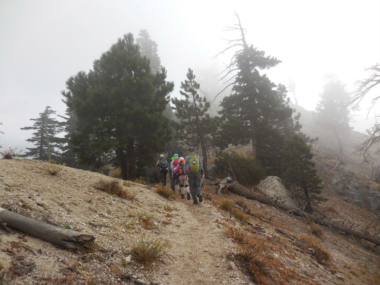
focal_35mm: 25
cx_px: 190
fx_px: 274
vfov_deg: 54.9
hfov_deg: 69.4
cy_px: 142
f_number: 3.3
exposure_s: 1/1250
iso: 125
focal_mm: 4.5
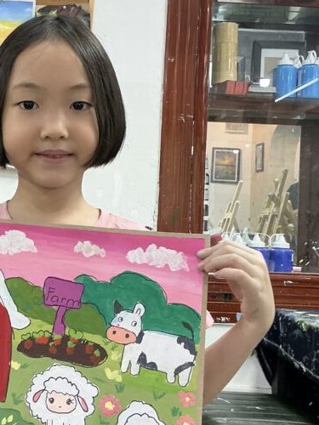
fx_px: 688
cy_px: 217
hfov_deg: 25.3
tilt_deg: +0.3
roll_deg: -2.2
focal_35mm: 56
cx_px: 36
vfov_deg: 34.3
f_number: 1.8
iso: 50
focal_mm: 3
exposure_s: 1/50
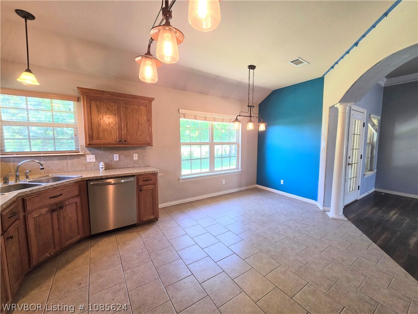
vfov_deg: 89.9
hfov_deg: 106.2
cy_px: 157
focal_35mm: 13
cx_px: 209
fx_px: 157
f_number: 2.2
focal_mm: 2.2
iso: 160
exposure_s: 1/60
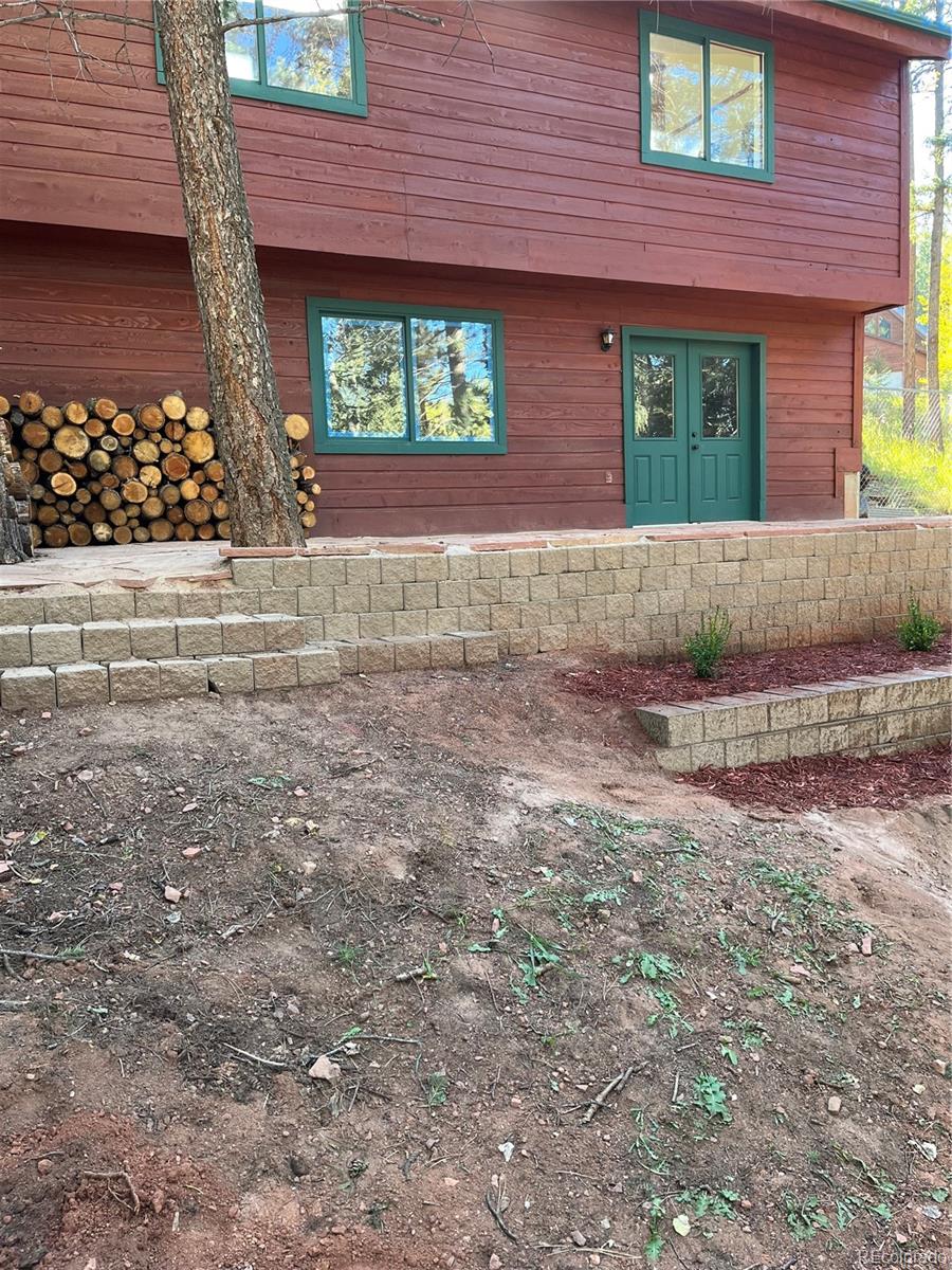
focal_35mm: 26
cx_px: 476
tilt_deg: -6.8
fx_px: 953
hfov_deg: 53.1
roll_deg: +1.9
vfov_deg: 67.3
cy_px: 635
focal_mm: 5.1
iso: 100
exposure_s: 1/122
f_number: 1.6
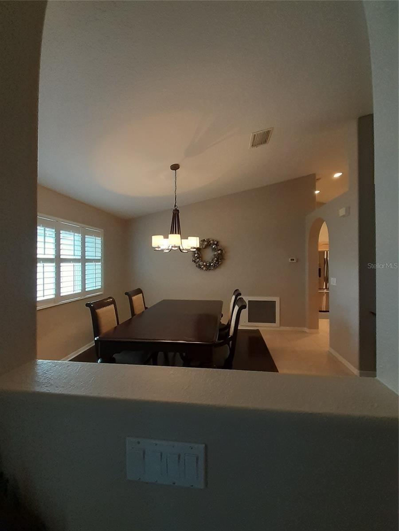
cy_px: 266
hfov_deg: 89.9
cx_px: 200
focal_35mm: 13
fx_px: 200
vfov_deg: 106.2
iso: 160
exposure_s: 1/30
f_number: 2.2
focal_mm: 1.13
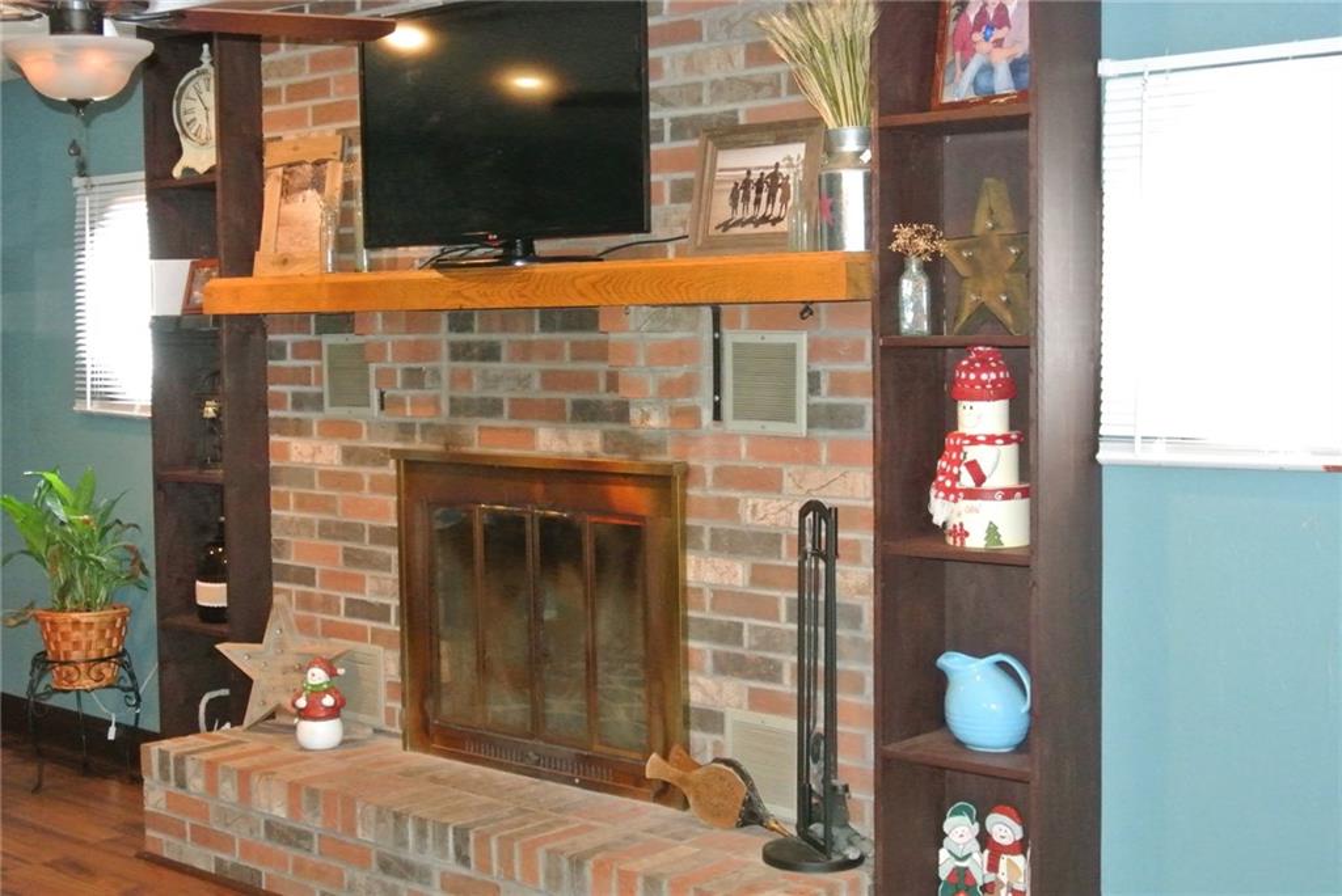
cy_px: 448
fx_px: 1828
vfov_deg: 27.6
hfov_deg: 40.3
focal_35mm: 49
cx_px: 671
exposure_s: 1/60
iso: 3200
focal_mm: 18.2
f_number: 4.5
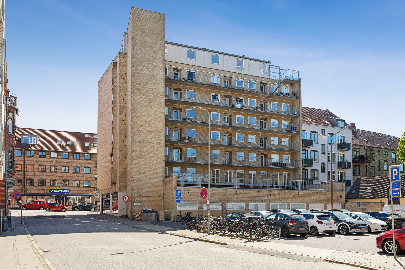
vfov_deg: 51.3
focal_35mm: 25
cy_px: 135
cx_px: 202
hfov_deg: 71.5
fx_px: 281
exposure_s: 1/800
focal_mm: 25
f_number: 9
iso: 800
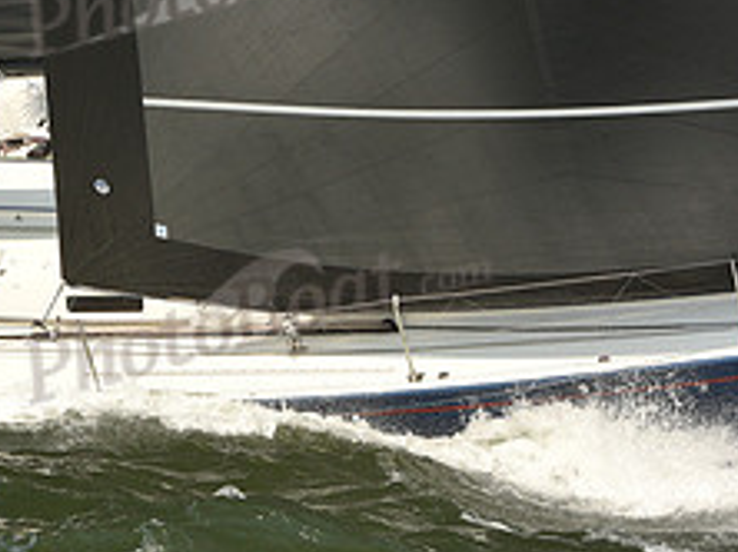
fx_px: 3748
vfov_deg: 8.4
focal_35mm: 176
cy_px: 191
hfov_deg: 11.0
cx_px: -146
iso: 250
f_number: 9
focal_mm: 70
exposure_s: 1/800
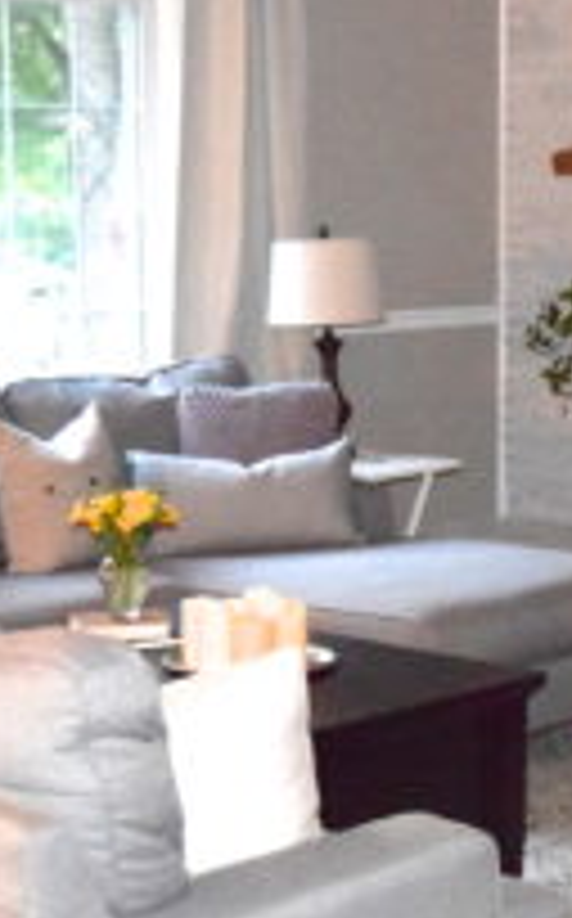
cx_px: 351
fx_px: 2157
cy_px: 628
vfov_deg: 23.9
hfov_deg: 15.1
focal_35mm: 86
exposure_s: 1/100
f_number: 4
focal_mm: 23
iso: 12800
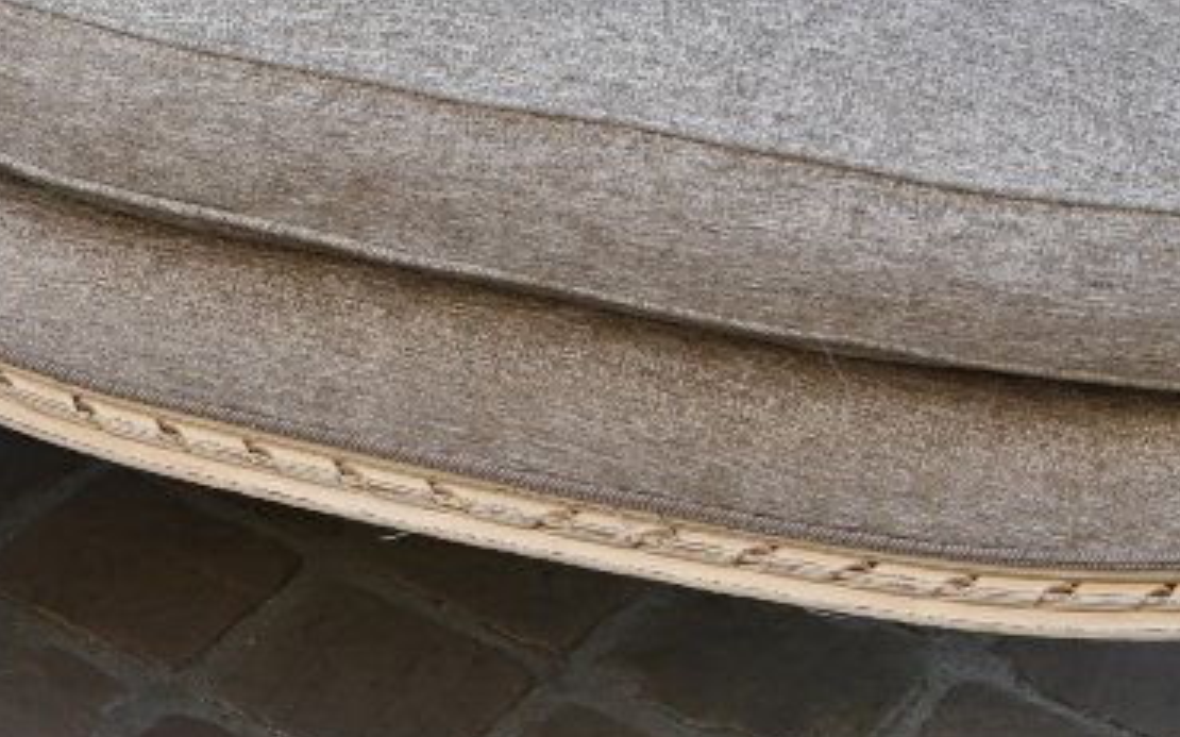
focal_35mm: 121
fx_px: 3905
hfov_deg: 16.3
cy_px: 13
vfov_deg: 10.7
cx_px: -344
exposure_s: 1/250
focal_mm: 24.5
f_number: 4.5
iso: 200
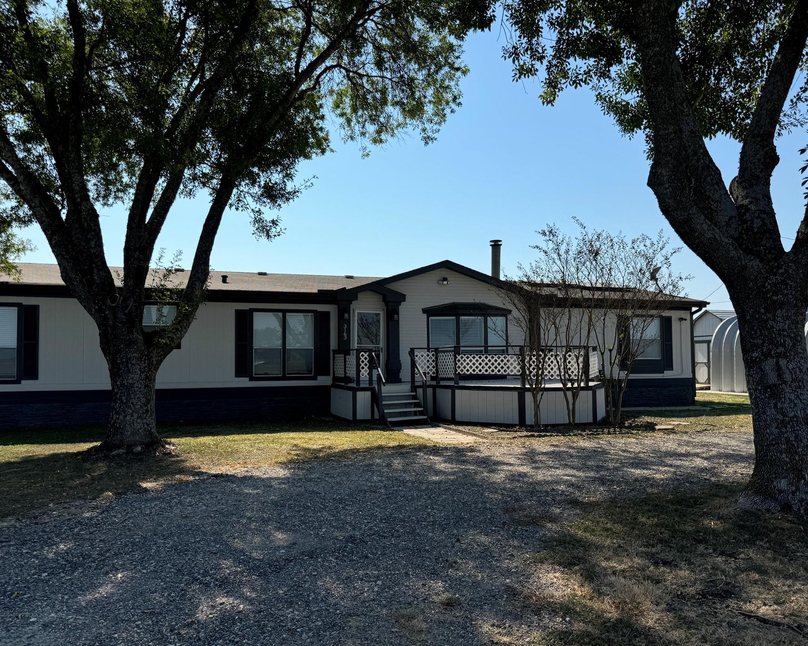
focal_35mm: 27
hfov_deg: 64.1
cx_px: 411
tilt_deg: +2.2
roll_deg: -0.7
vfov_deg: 53.2
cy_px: 334
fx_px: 646
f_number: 1.78
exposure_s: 1/5348
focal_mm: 6.76
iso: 80
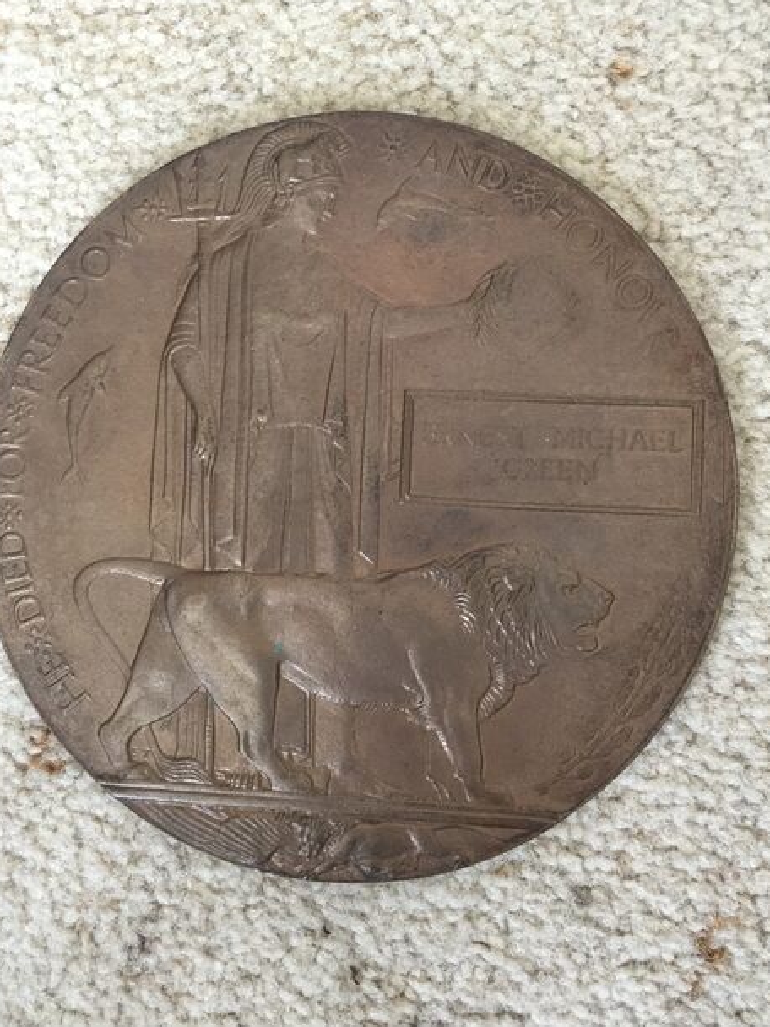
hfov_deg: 45.4
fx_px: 919
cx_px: 369
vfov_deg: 58.3
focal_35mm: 31
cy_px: 480
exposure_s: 1/33
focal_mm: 4.15
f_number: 2.2
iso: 160
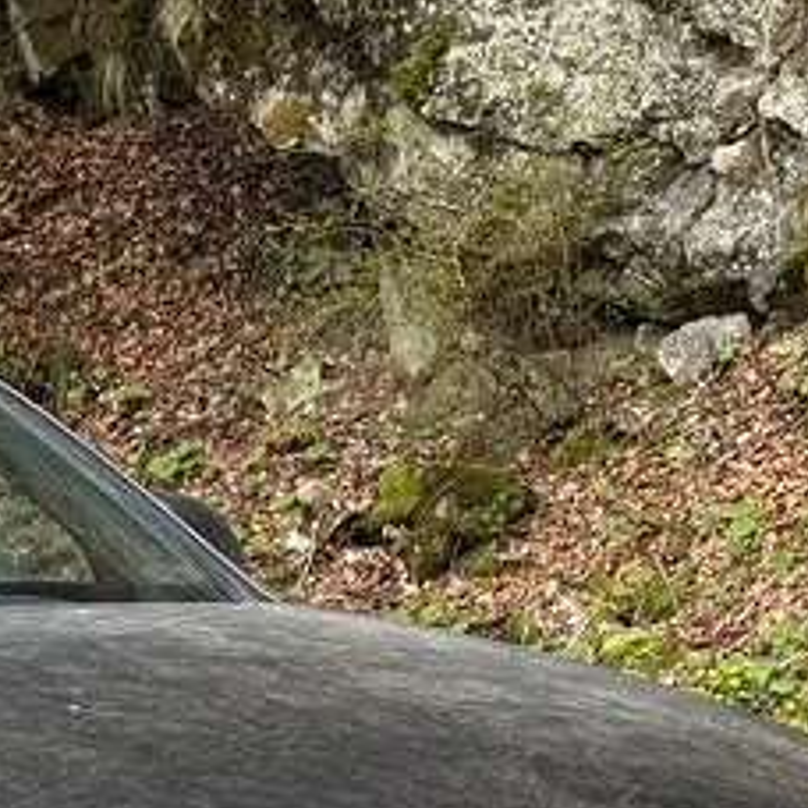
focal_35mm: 101
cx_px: -174
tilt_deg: -8.2
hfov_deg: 16.5
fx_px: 2667
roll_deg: +7.0
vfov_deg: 16.8
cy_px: 861
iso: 40
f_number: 1.6
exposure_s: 1/304
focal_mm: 5.96
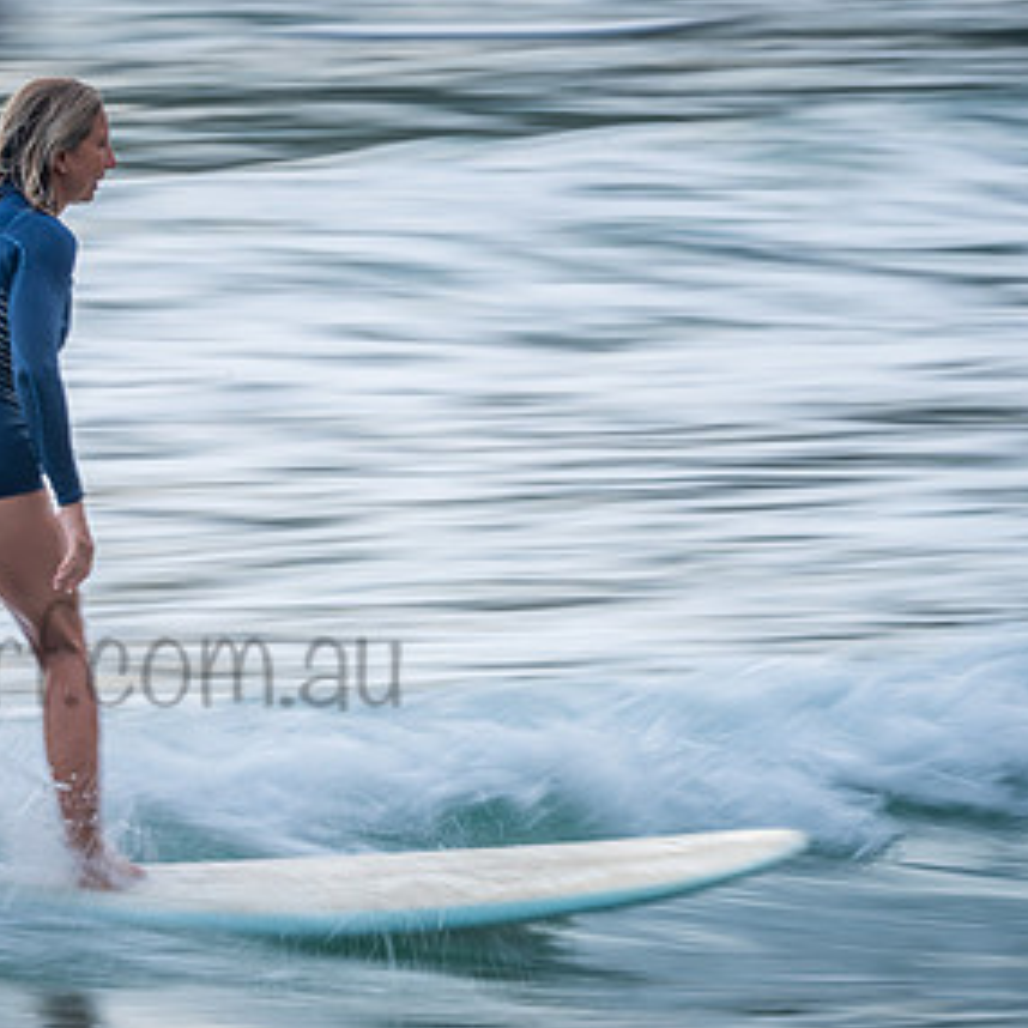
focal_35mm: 654
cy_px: 624
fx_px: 21973
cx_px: 22
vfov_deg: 2.7
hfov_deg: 2.7
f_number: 16
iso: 31
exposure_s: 1/20
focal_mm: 380
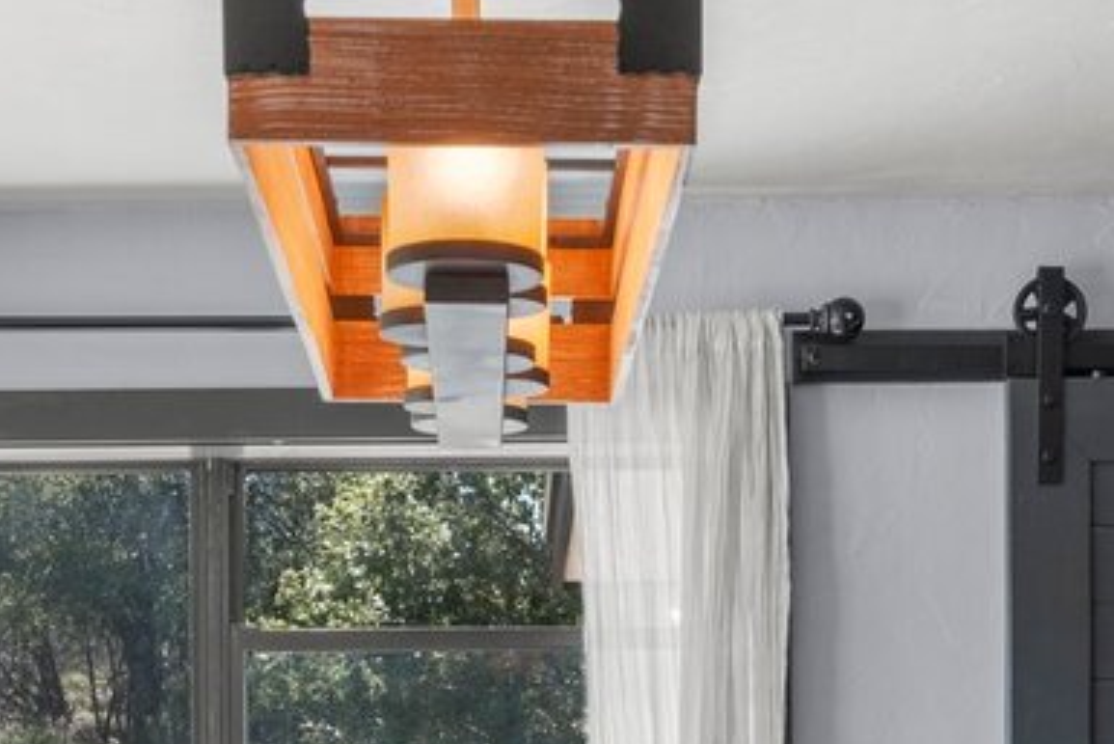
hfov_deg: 25.4
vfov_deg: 16.5
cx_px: 550
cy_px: 863
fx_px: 2476
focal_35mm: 80
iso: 100
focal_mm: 19
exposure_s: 1/25
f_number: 8
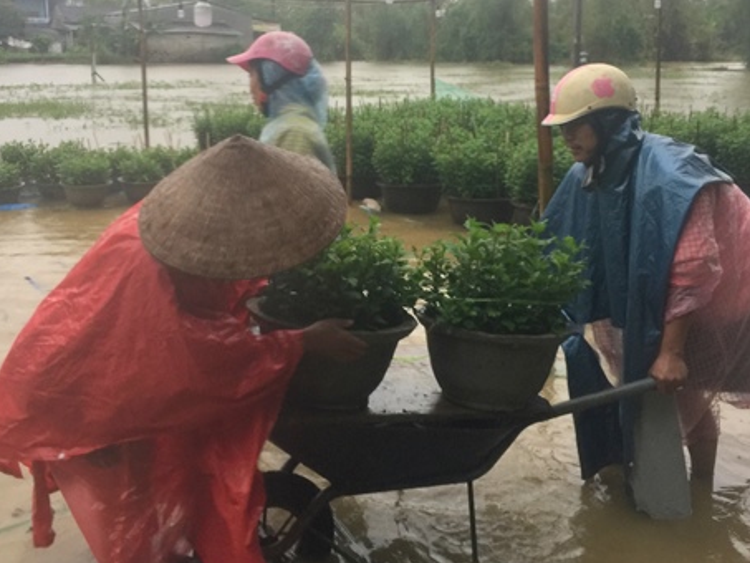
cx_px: 382
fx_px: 889
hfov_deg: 45.8
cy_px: 210
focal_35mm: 41
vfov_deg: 35.0
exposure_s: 1/17
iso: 40
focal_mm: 4.15
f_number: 2.2
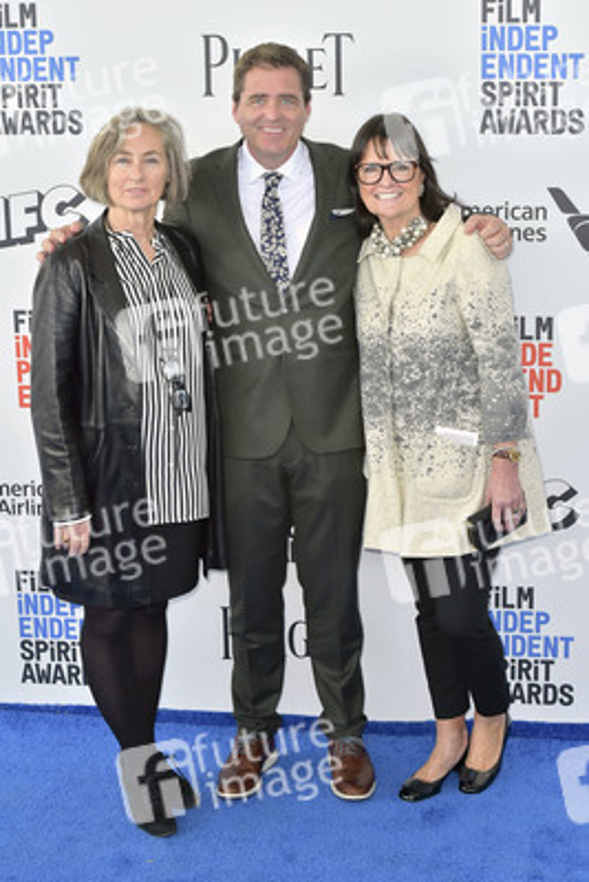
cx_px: 294
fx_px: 1716
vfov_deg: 28.8
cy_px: 441
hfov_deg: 19.5
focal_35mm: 70
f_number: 6.3
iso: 500
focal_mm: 70
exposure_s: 1/320
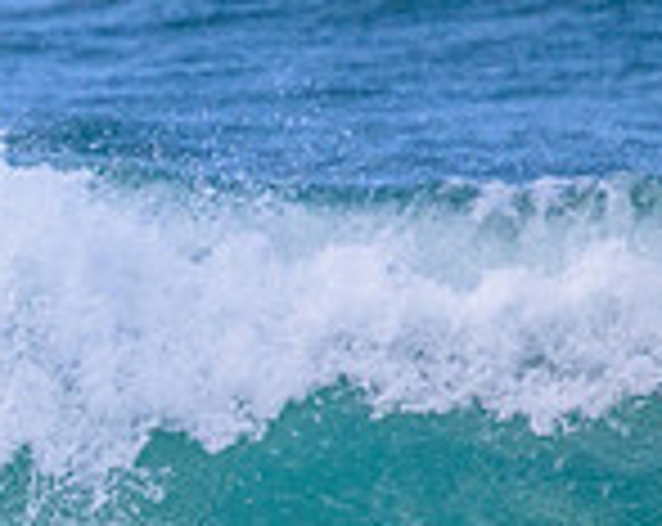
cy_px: 582
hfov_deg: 0.7
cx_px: -558
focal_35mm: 2972
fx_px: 58114
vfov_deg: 0.5
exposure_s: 1/1600
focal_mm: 800
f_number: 11
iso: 2200
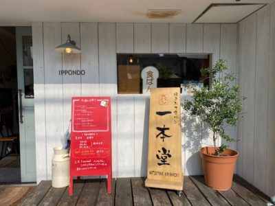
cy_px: 103
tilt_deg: -3.3
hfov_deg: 67.3
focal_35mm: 26
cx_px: 138
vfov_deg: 53.1
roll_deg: +0.3
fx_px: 207
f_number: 1.8
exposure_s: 1/3861
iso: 32
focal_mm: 4.25
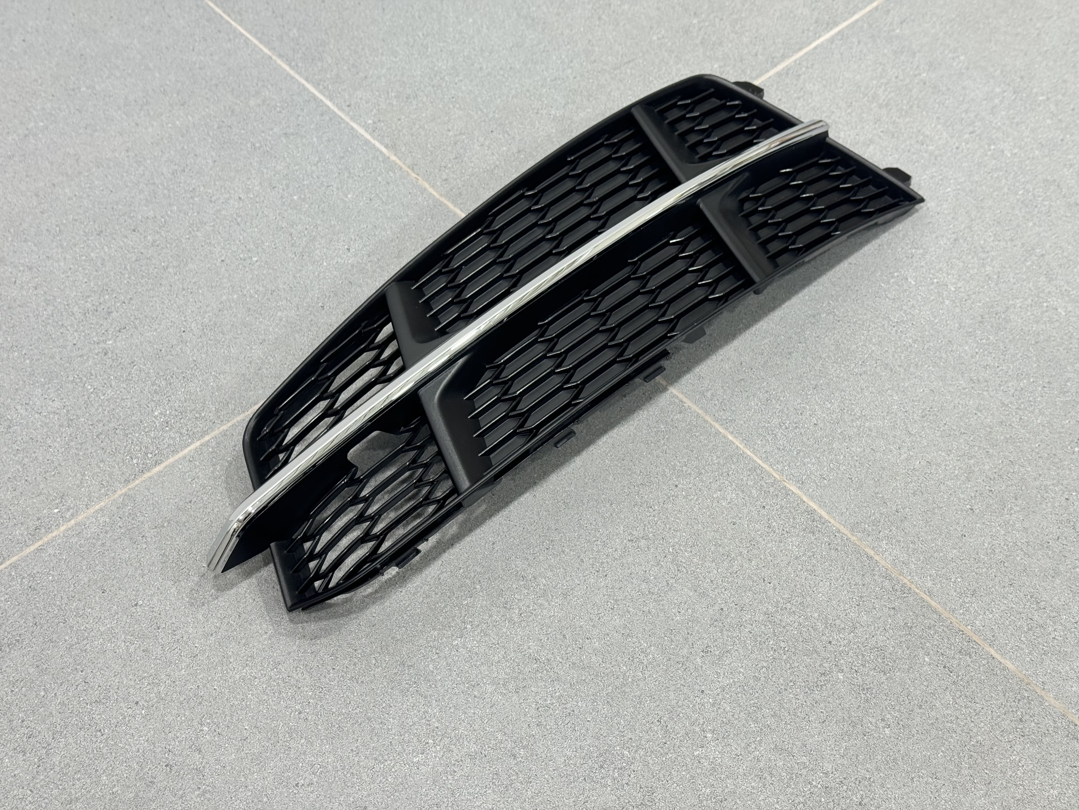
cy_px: 405
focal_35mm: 48
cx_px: 540
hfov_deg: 39.7
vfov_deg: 30.3
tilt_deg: -52.2
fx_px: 1496
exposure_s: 1/100
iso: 160
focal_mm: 6.76
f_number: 1.78
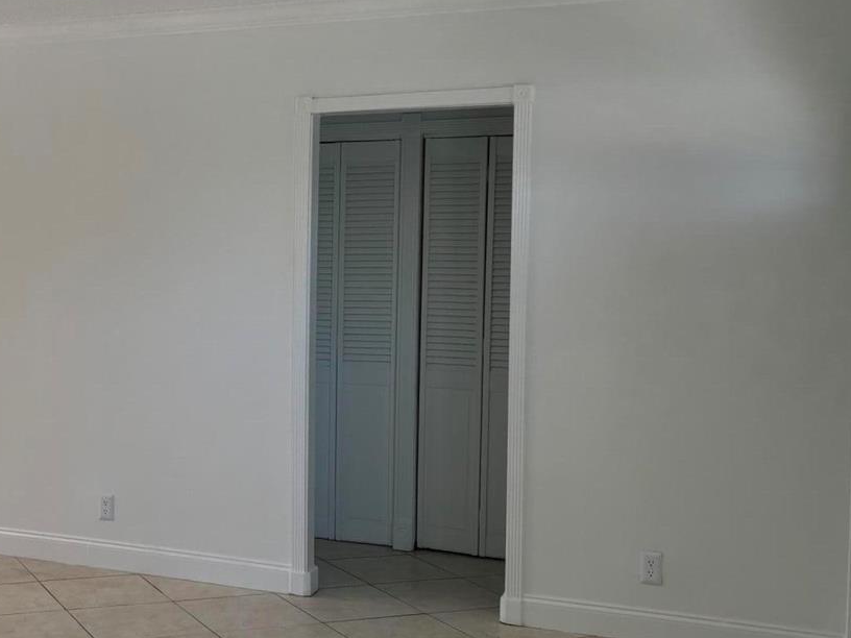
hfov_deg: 36.1
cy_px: 314
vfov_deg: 28.6
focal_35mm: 51
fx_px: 1254
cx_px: 152
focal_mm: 5.96
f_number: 1.6
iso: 32
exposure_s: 1/126
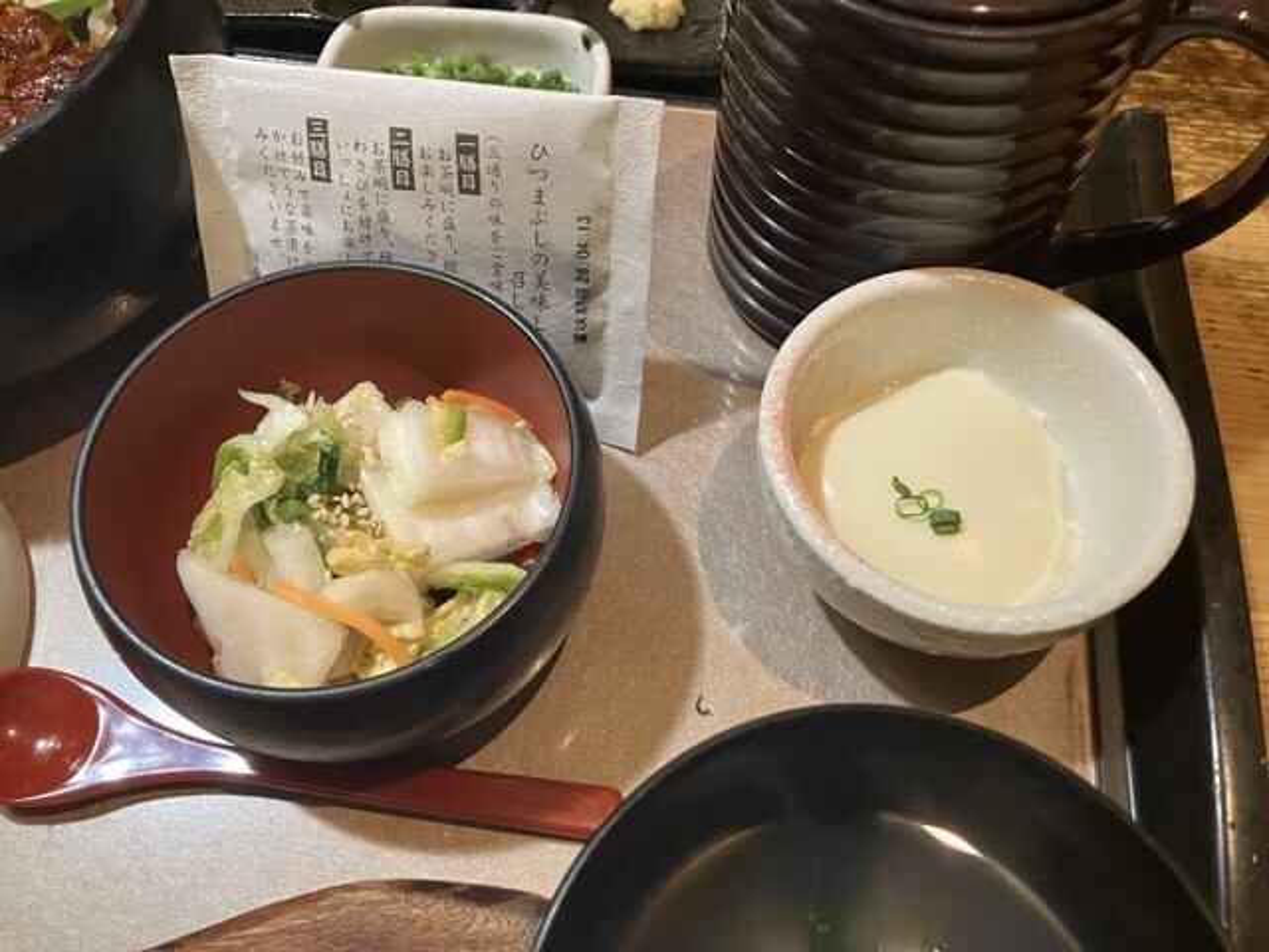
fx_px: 1026
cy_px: 476
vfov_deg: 49.7
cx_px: 634
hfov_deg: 63.4
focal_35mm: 28
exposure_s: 1/49
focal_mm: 3.99
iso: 320
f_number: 1.8
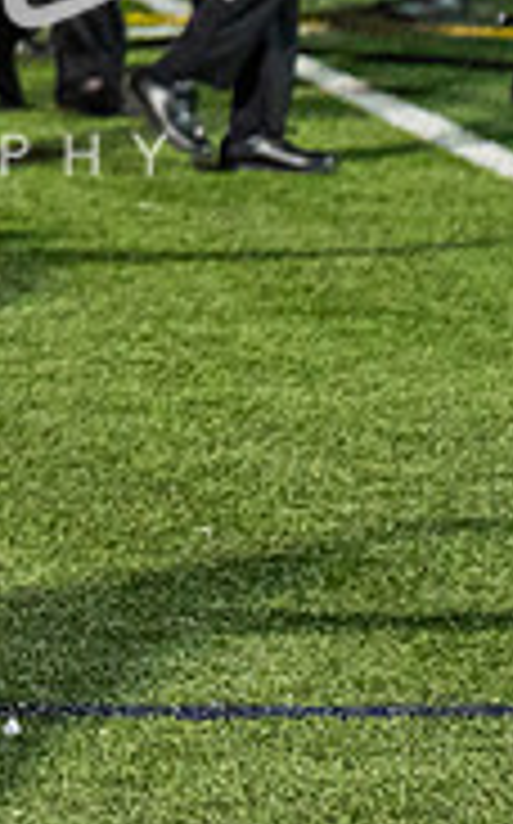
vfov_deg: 6.2
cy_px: 0
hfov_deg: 3.8
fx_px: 7579
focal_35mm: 338
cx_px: -691
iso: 3200
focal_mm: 92
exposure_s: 1/200
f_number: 3.5
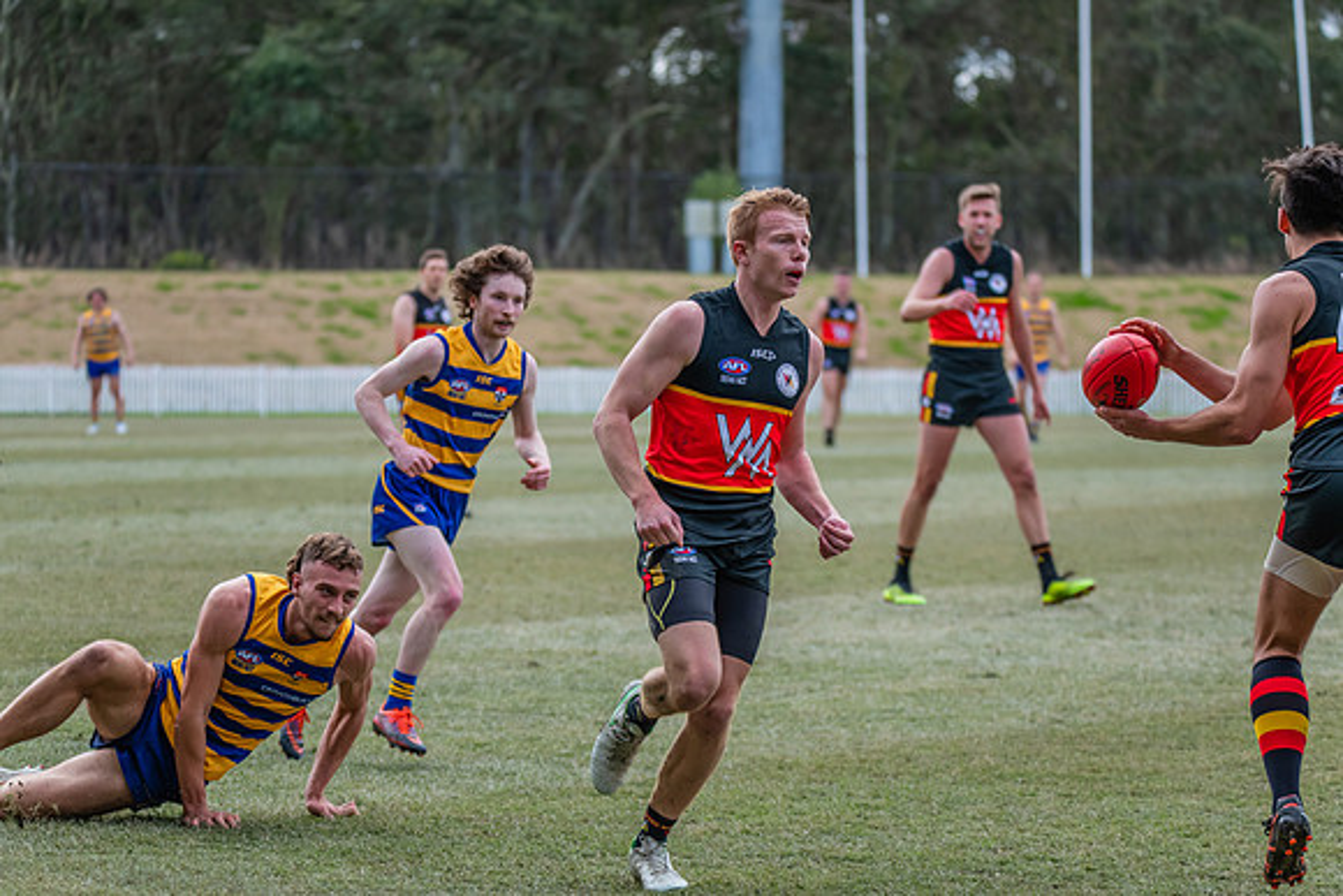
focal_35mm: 156
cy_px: 448
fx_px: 5803
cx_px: 658
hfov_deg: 13.2
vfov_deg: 8.8
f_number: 5.6
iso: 800
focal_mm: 150
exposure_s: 1/1600
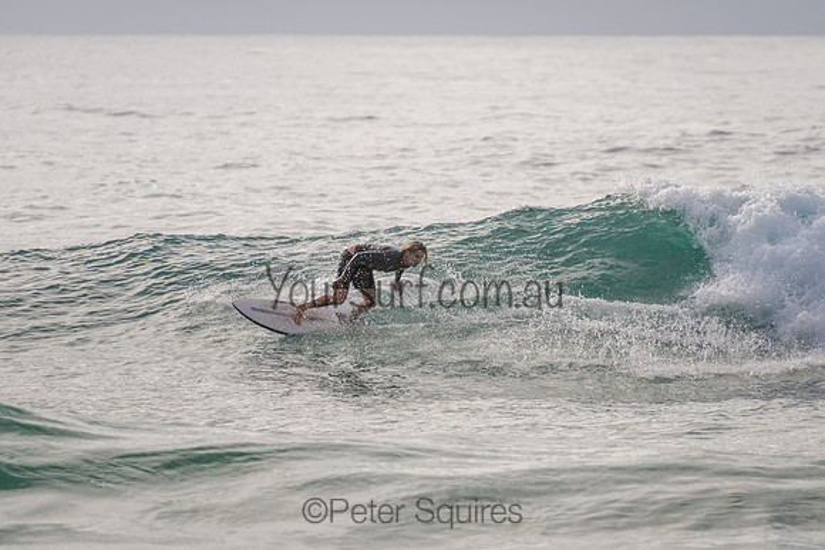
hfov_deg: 3.7
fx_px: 12611
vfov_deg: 2.5
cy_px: 204
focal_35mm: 550
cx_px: 458
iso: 140
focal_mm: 400
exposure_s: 1/2000
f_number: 5.6
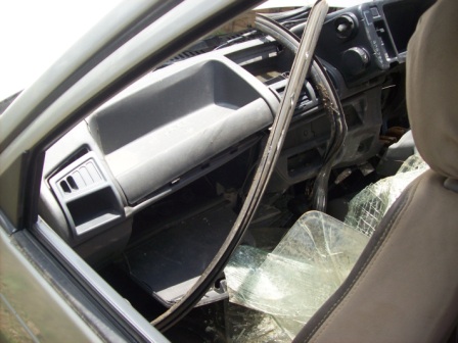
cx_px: 229
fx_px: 476
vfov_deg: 39.7
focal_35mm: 36
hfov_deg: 51.4
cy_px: 172
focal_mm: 6
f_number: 2.7
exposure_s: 1/498
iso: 80
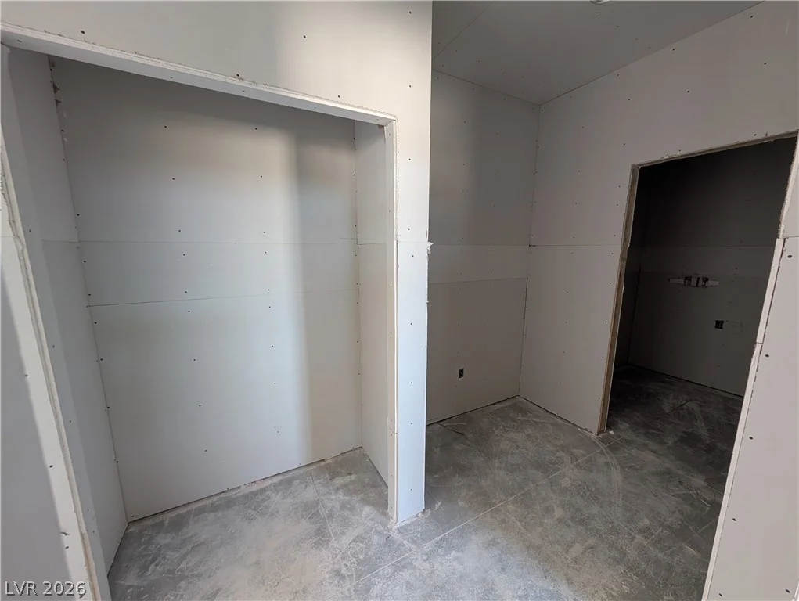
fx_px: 277
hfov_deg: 110.5
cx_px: 400
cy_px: 300
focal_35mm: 12
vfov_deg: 94.6
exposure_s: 1/23.8
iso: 134
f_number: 1.7
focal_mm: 2.02
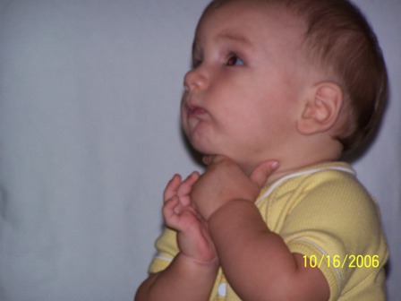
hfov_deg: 8.3
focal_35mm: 238
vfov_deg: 6.2
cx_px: 200
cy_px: 150
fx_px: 2757
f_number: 3.3
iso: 140
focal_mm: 39.5
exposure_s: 1/180
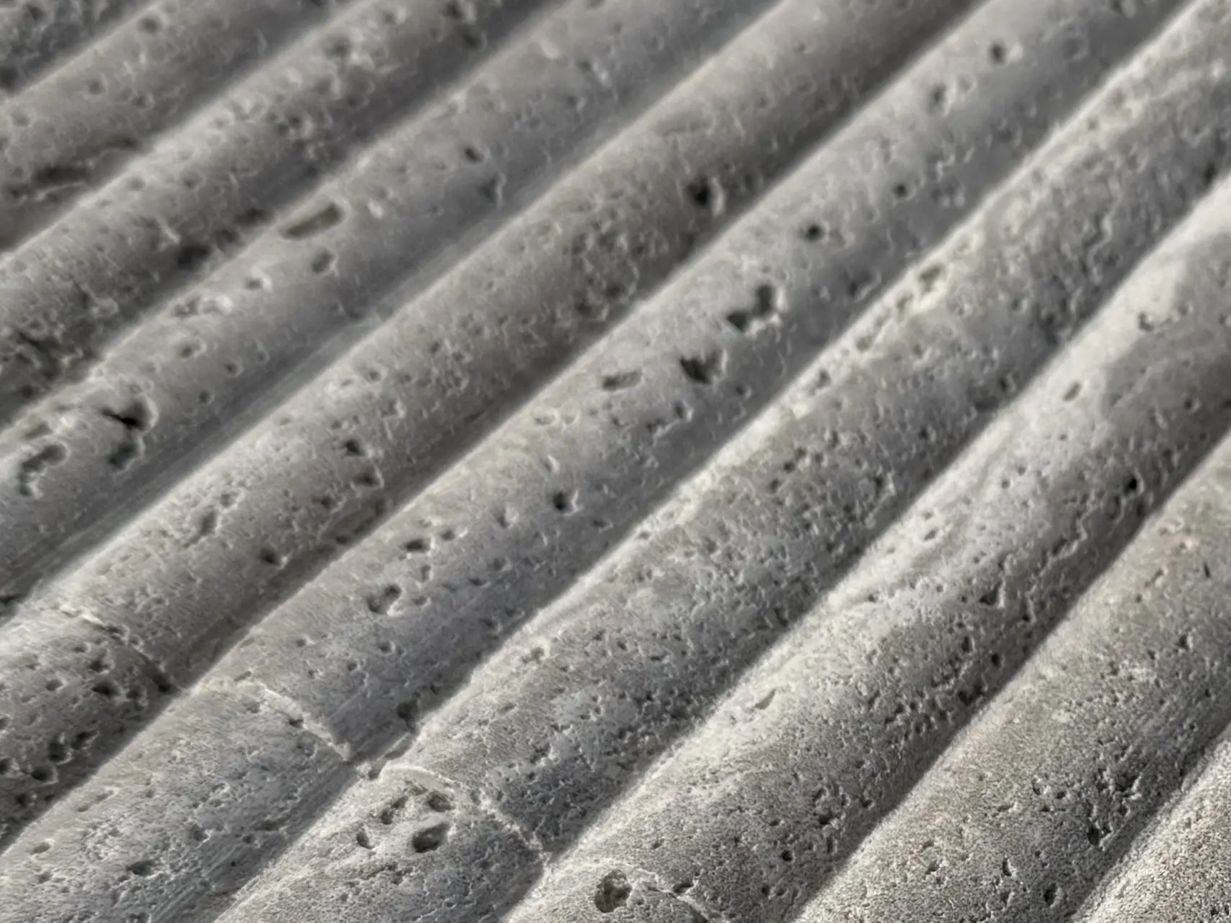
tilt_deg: -46.5
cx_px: 1361
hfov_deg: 23.0
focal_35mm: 80
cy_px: 762
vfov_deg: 18.2
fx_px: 2845
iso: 80
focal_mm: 6.76
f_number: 1.78
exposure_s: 1/14286
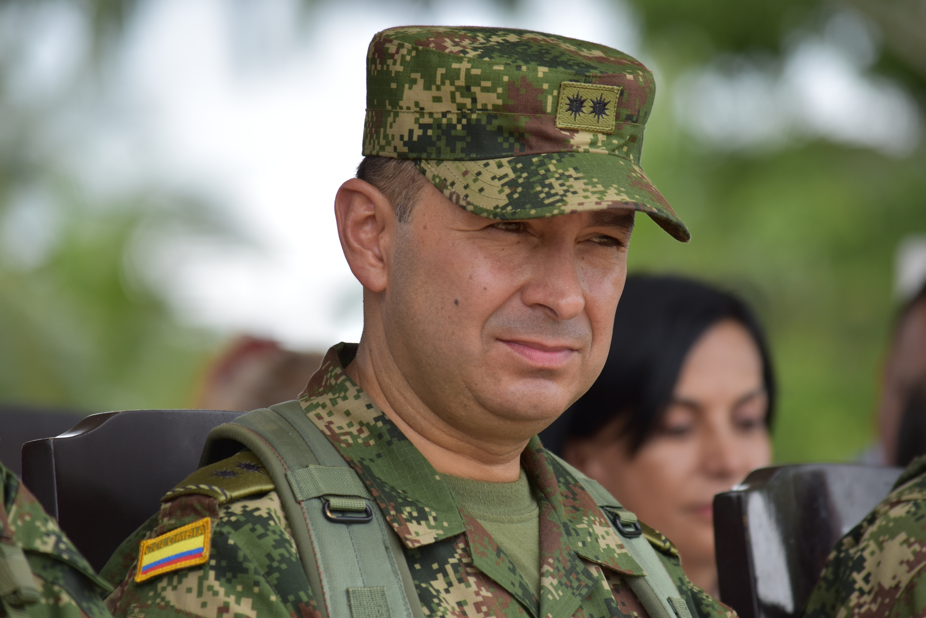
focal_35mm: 315
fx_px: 8102
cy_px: 309
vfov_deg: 4.4
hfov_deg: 6.5
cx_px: 463
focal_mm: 210
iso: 200
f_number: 5.6
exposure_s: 1/500
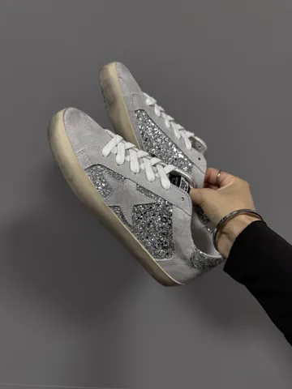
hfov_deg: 56.8
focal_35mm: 24
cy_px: 194
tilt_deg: -7.4
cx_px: 146
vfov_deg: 71.6
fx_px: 270
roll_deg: -2.8
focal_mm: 6.76
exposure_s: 1/100
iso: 200
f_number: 1.78
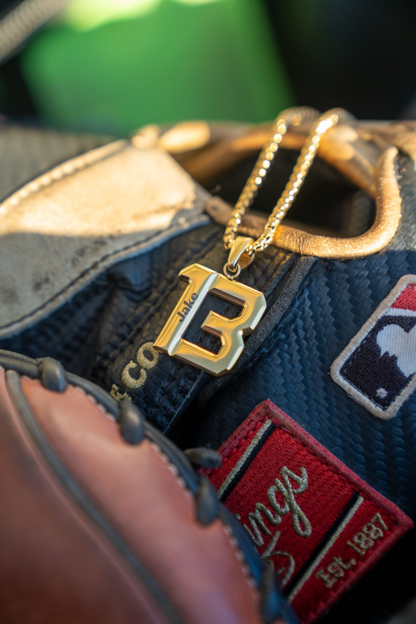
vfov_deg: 28.8
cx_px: 208
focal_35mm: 70
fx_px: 1213
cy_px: 312
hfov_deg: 19.5
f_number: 4
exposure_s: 1/100
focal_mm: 70
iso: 1600
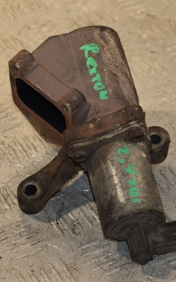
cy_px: 142
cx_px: 115
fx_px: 1173
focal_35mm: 153
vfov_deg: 13.7
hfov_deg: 8.6
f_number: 5.6
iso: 800
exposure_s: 1/200
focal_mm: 66
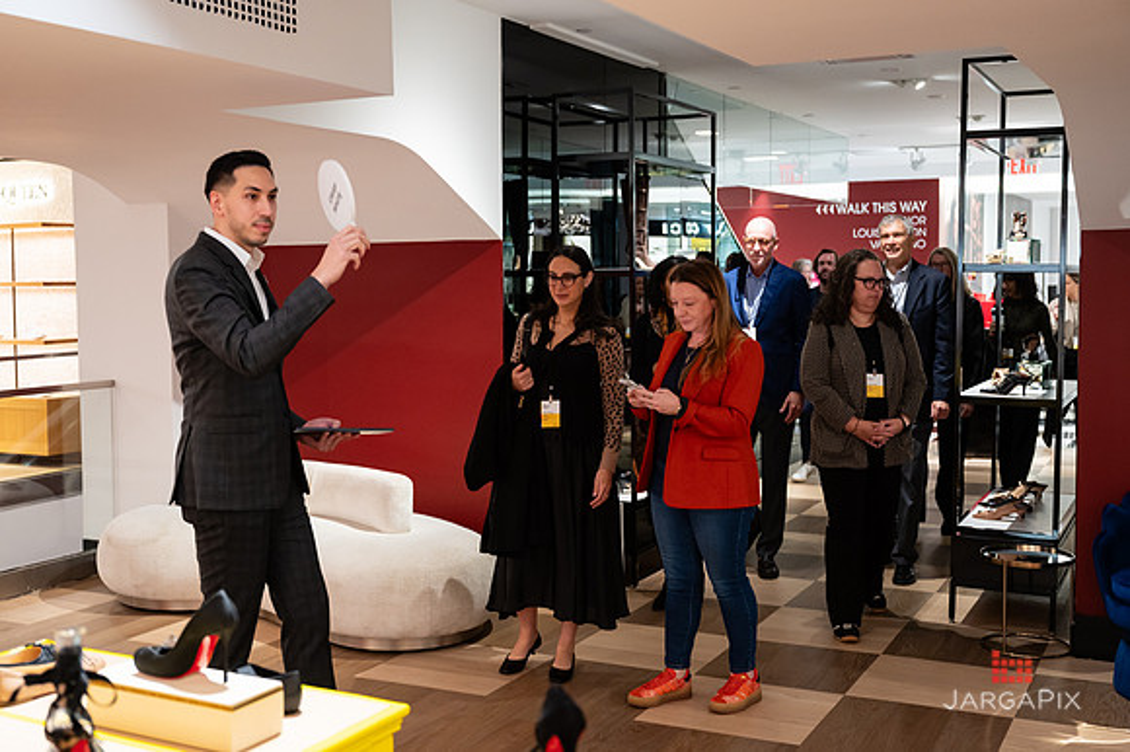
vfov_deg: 32.3
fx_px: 1300
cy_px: 358
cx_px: 537
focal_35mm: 41
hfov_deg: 47.0
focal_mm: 39
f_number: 3.2
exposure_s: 1/160
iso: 1600
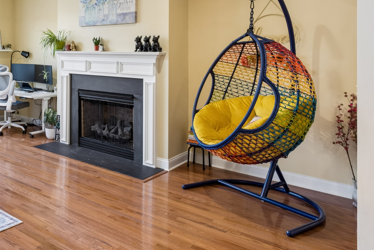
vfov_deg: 38.5
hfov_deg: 50.7
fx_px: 343
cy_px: 51
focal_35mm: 33
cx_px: 37
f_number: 13
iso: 400
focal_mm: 14
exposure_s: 1/6
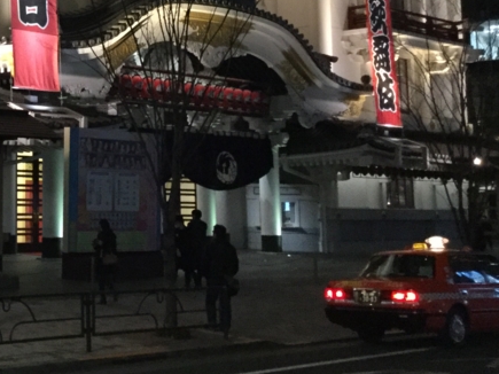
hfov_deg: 24.9
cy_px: 42
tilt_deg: +11.0
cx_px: -40
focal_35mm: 73
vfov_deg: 19.8
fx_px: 1052
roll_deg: -0.2
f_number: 2.4
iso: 200
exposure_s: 1/30
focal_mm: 3.3
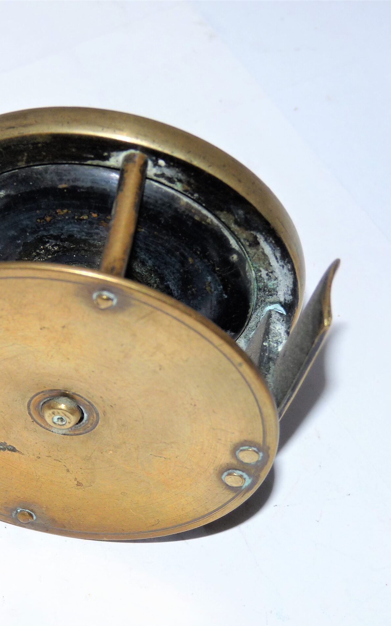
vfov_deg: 12.6
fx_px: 2831
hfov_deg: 7.9
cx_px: 80
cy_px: 314
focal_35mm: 166
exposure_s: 1/40
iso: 100
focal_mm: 20.8
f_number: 3.6
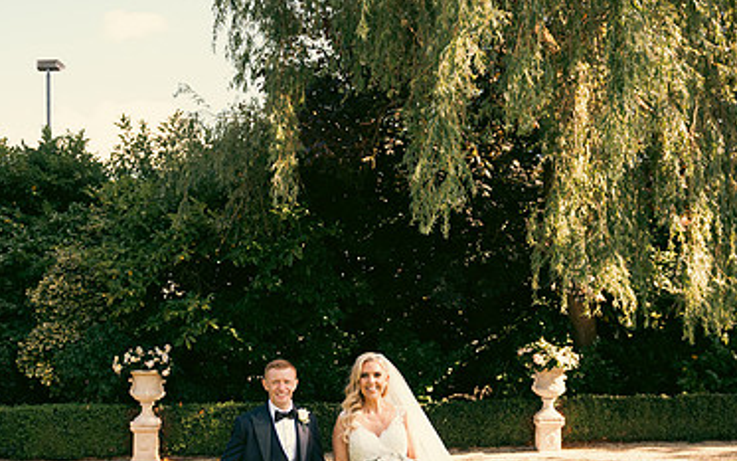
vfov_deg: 33.1
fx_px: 763
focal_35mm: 38
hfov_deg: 51.5
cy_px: 331
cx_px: 377
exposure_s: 1/400
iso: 200
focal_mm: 24
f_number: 3.5
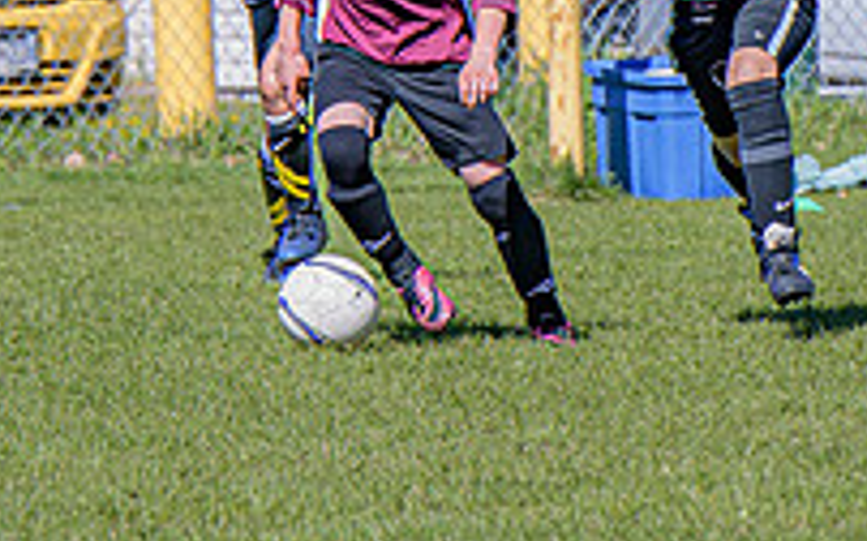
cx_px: 210
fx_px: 19223
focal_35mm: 814
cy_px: -221
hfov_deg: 2.6
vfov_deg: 1.6
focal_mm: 185
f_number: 6.3
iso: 280
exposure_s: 1/800
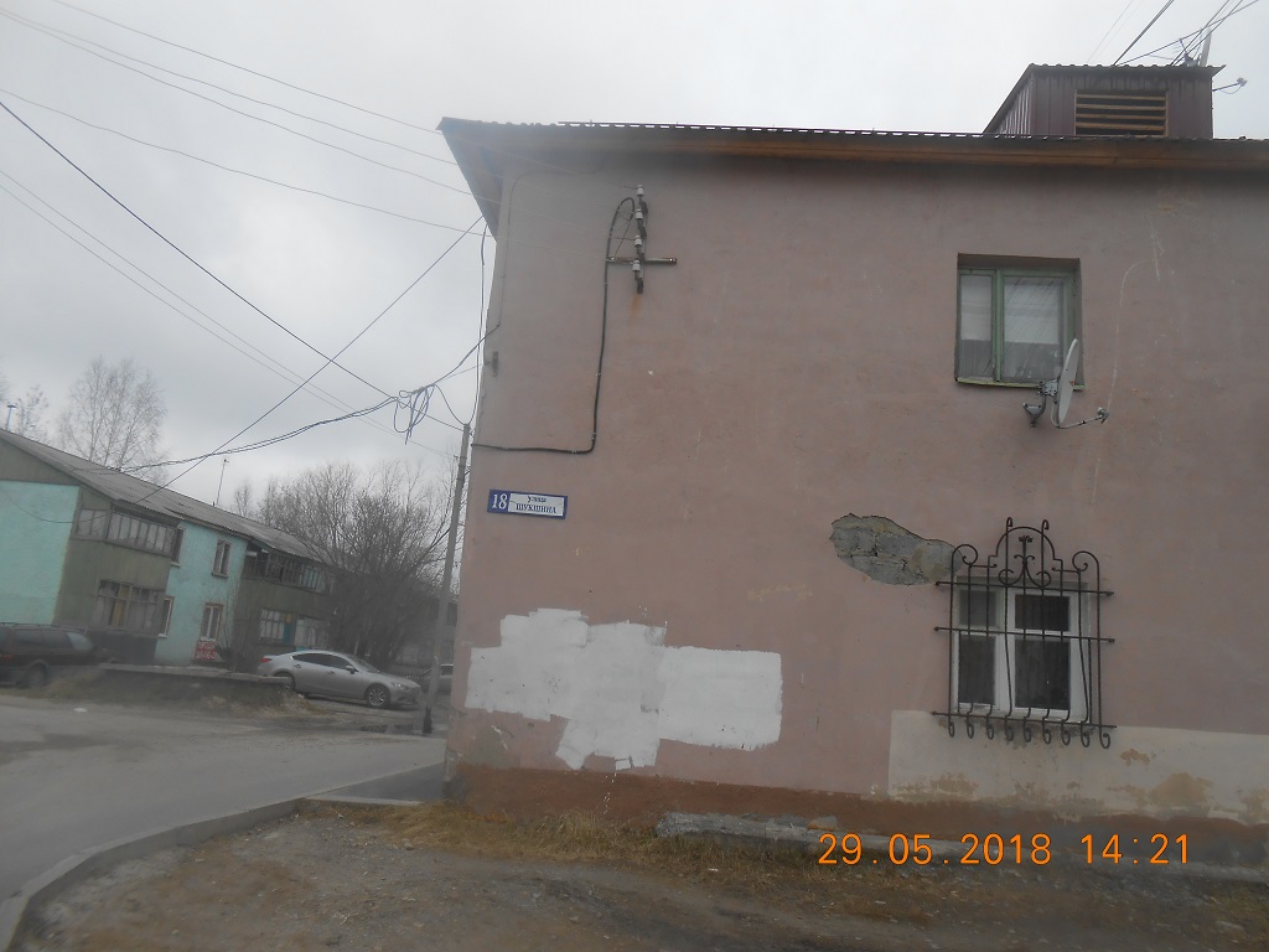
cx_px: 634
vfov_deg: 53.1
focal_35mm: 26
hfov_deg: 67.3
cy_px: 476
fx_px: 953
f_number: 3.5
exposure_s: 1/400
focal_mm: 4.6
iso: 80
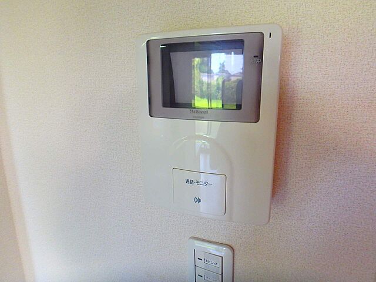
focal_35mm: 21
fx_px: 228
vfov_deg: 63.4
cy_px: 141
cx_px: 188
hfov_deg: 79.0
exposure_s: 1/30
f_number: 3.5
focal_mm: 3.7
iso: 500
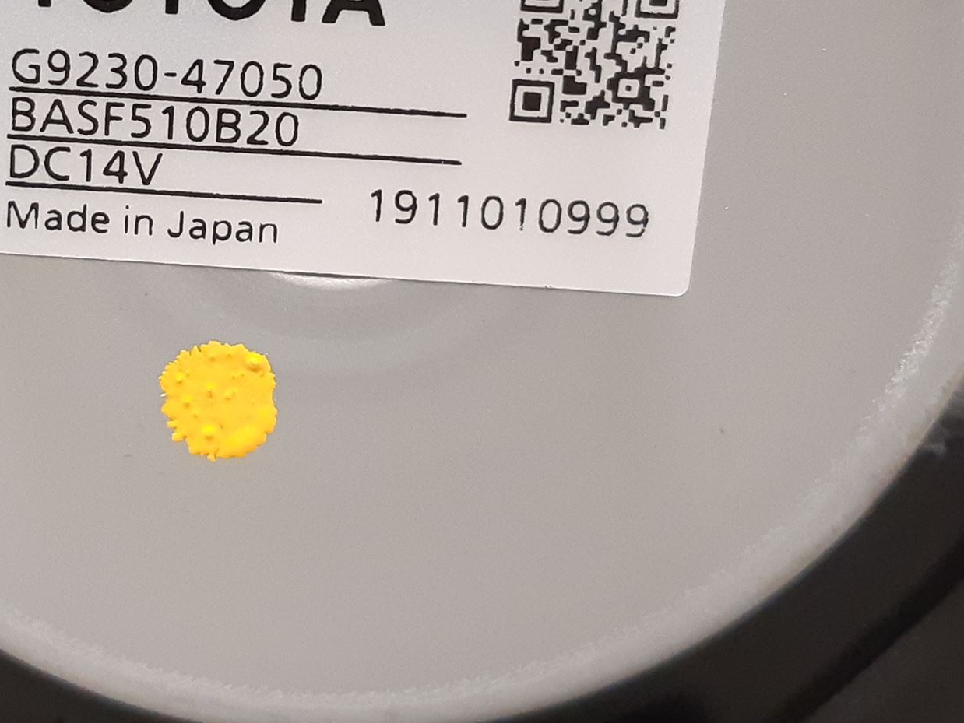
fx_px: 1198
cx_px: 201
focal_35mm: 43
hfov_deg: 42.0
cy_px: 168
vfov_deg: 32.9
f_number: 1.7
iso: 320
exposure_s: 1/25
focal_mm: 3.93
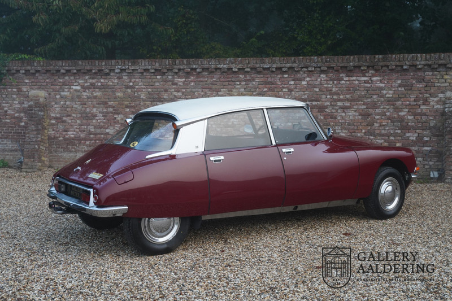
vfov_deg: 30.3
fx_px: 556
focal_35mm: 44
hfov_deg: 44.2
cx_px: 226
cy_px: 150
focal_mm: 44.3
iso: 640
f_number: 6.3
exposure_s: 1/50
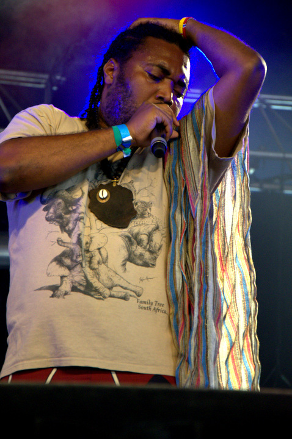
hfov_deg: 8.7
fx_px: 1922
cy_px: 220
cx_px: 146
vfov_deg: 13.1
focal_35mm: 158
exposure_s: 1/160
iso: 2500
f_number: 5.6
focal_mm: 105
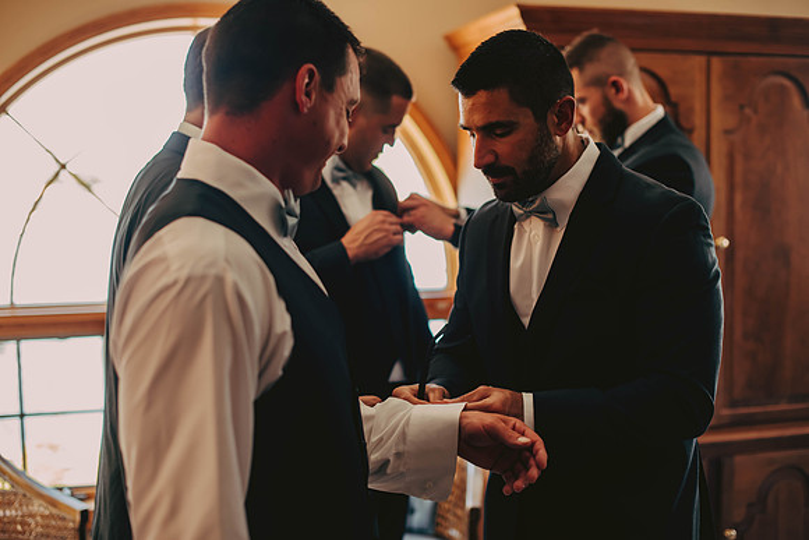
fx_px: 1124
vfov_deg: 27.0
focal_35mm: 50
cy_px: 270
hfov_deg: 39.6
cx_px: 404
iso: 500
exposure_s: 1/160
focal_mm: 50
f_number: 2
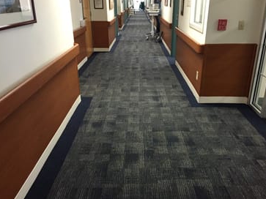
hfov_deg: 56.8
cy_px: 105
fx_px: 246
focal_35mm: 32
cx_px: 142
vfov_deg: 44.1
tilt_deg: -22.0
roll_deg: +0.1
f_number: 2.2
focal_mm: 4.15
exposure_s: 1/30
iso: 250
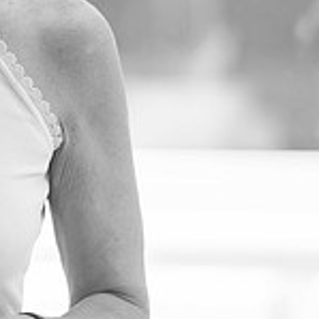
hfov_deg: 4.2
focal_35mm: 410
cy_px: 17
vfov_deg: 4.3
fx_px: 4275
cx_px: -169
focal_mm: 105
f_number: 2
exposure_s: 1/500
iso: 64
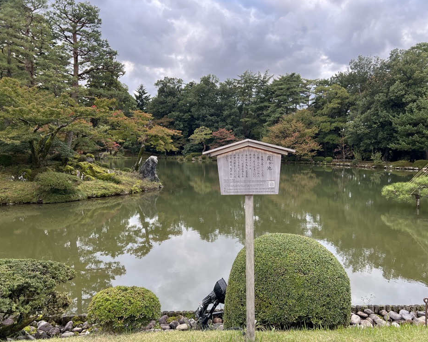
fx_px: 355
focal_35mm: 28
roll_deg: -0.3
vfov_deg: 51.5
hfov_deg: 62.1
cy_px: 166
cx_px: 231
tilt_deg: -5.0
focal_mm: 5.7
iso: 50
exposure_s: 1/158
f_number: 1.5
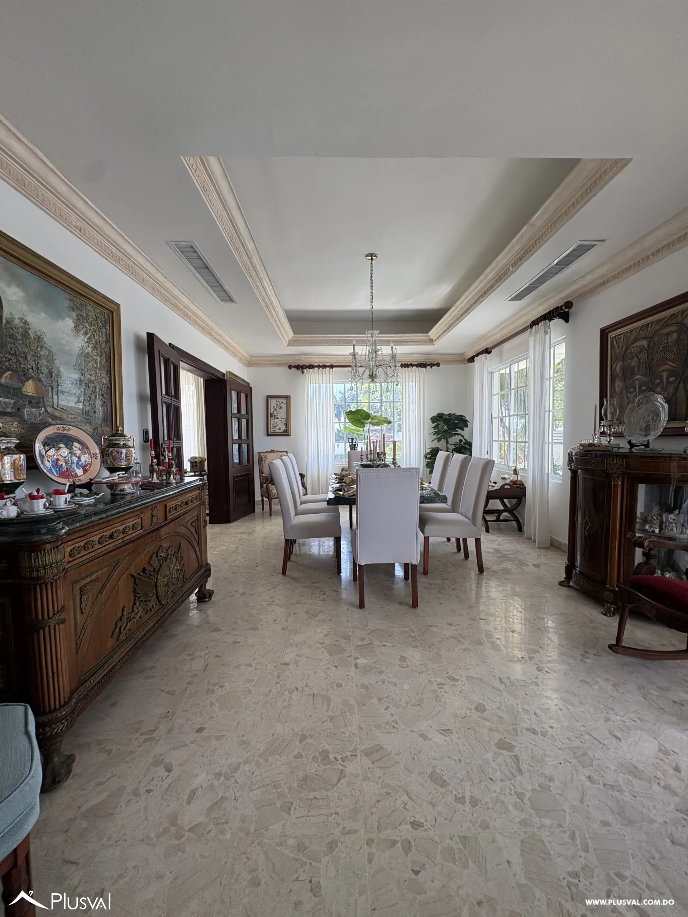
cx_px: 344
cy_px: 458
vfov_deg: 102.1
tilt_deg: -2.3
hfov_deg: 85.7
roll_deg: +0.4
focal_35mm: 14
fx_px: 371
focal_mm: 2.22
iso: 50
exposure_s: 1/172
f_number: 2.2
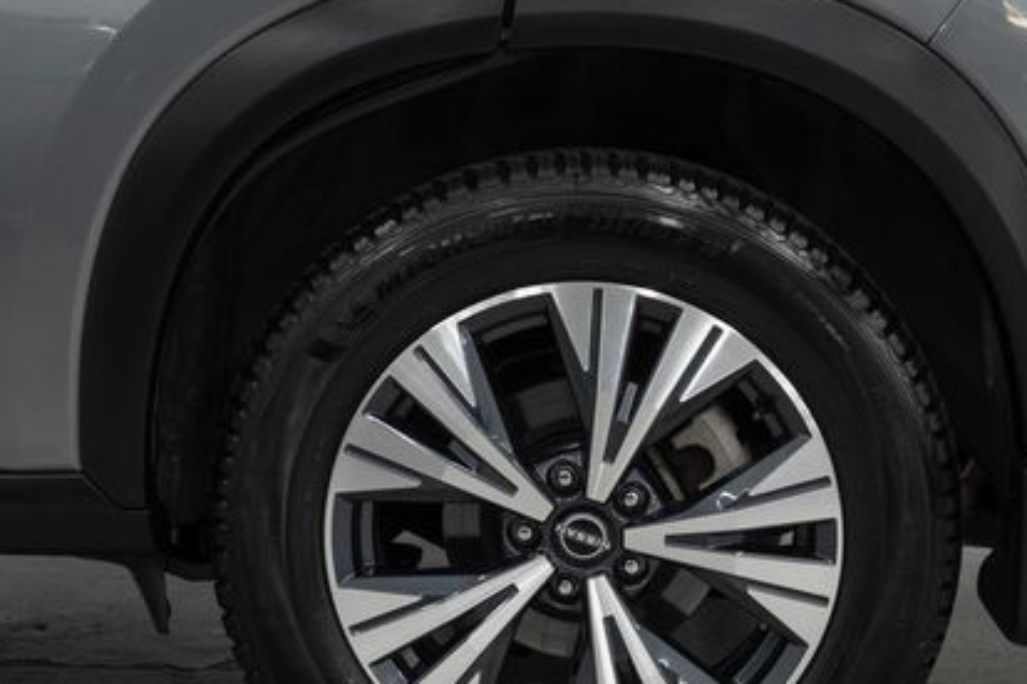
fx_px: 1854
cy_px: 435
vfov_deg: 20.9
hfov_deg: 30.9
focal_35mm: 65
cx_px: 580
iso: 200
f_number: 3.2
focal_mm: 28
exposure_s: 1/40
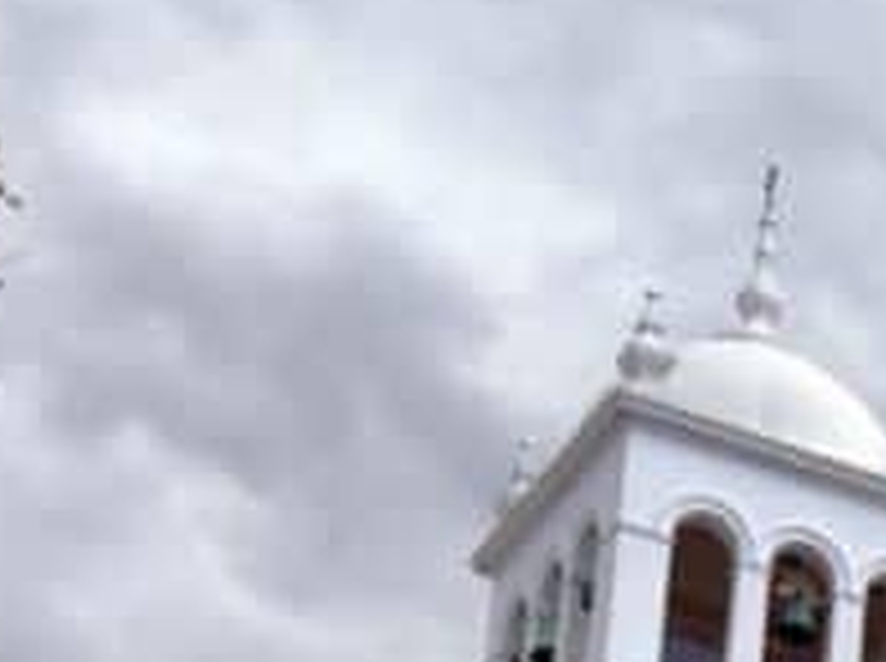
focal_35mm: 125
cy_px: 1554
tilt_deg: +14.6
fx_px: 3194
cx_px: 1732
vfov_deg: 10.3
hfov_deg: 13.6
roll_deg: -0.5
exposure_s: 1/1876
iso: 64
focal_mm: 6.76
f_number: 1.78
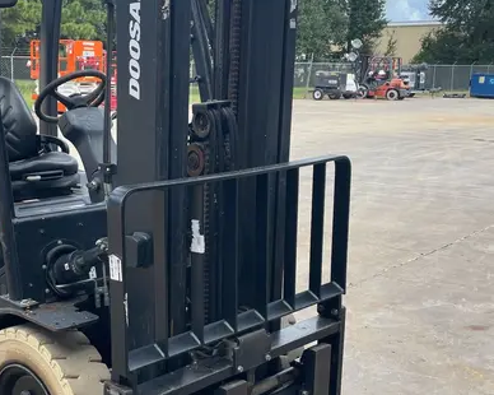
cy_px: 230
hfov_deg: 38.2
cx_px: 152
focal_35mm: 48
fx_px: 701
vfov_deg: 31.4
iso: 32
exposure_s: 1/903
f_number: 1.6
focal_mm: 4.2
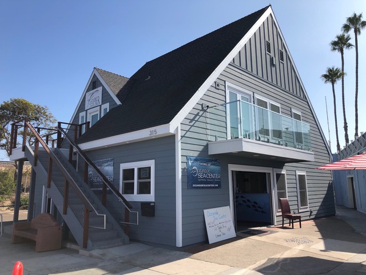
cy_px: 138
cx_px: 183
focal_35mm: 28
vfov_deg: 49.7
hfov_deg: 63.4
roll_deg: +1.1
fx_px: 296
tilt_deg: +10.8
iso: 20
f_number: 1.8
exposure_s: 1/1919
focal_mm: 4
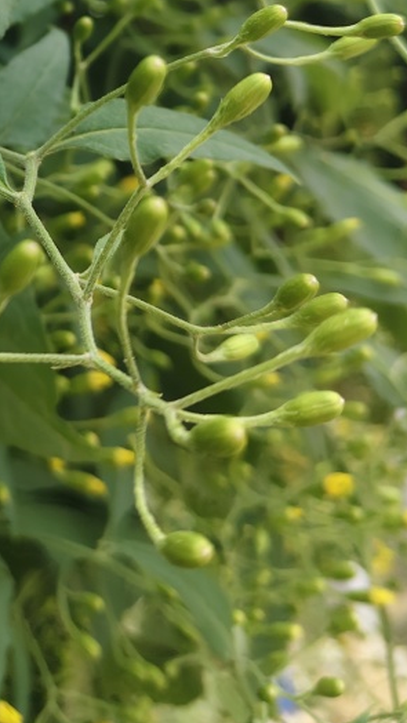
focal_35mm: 51
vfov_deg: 37.6
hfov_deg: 21.9
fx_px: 978
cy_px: 60
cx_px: -75
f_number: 1.88
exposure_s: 1/414
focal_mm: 5.56
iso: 50
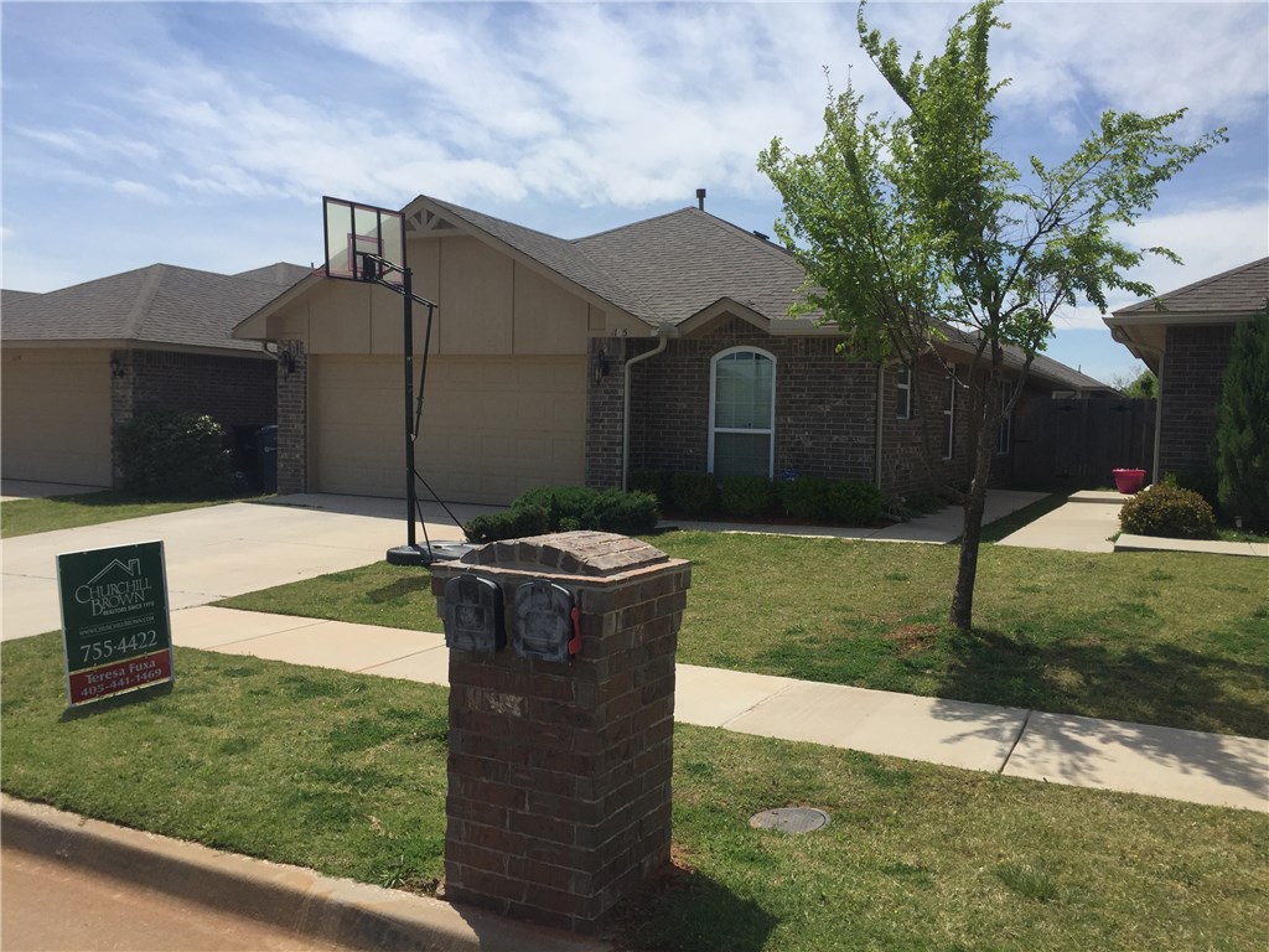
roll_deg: -2.7
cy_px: 476
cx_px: 634
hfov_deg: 61.7
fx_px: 1063
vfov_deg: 48.2
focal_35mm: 29
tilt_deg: -4.7
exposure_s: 1/3597
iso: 32
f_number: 2.2
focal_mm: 4.15
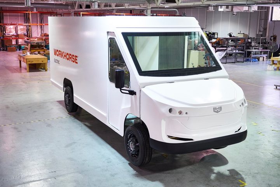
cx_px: 140
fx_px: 319
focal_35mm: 41
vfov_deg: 32.6
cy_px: 94
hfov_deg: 47.4
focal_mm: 27.4
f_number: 2.8
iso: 2500
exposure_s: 1/250
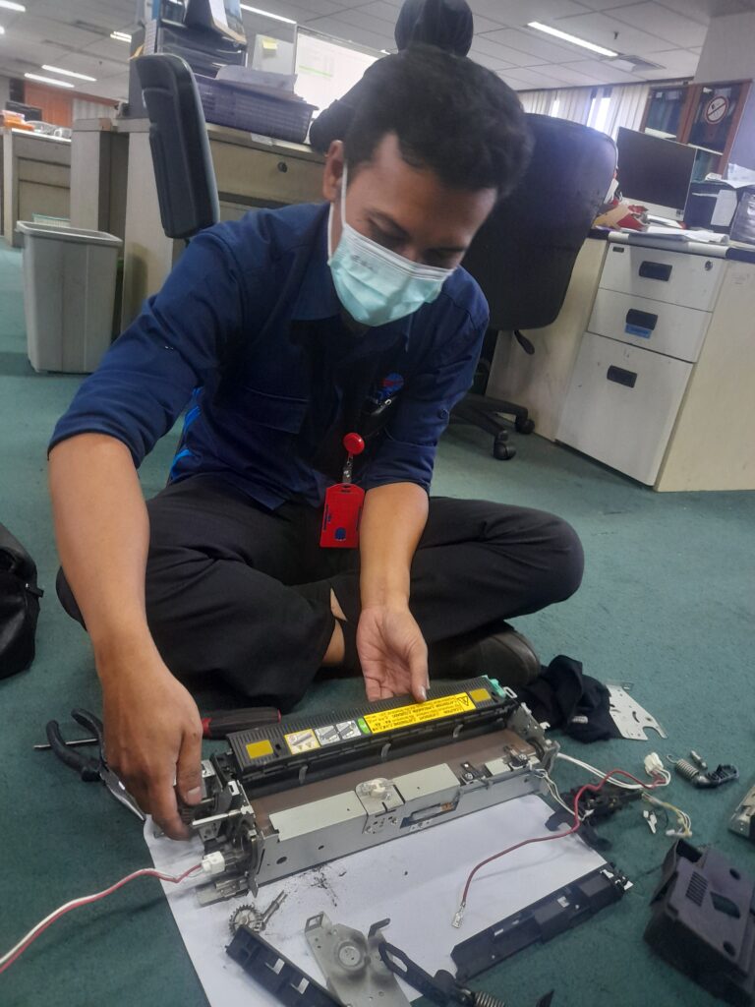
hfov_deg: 54.9
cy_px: 504
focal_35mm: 25
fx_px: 727
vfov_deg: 69.4
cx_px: 378
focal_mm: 4.6
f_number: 2
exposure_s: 1/25
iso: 500
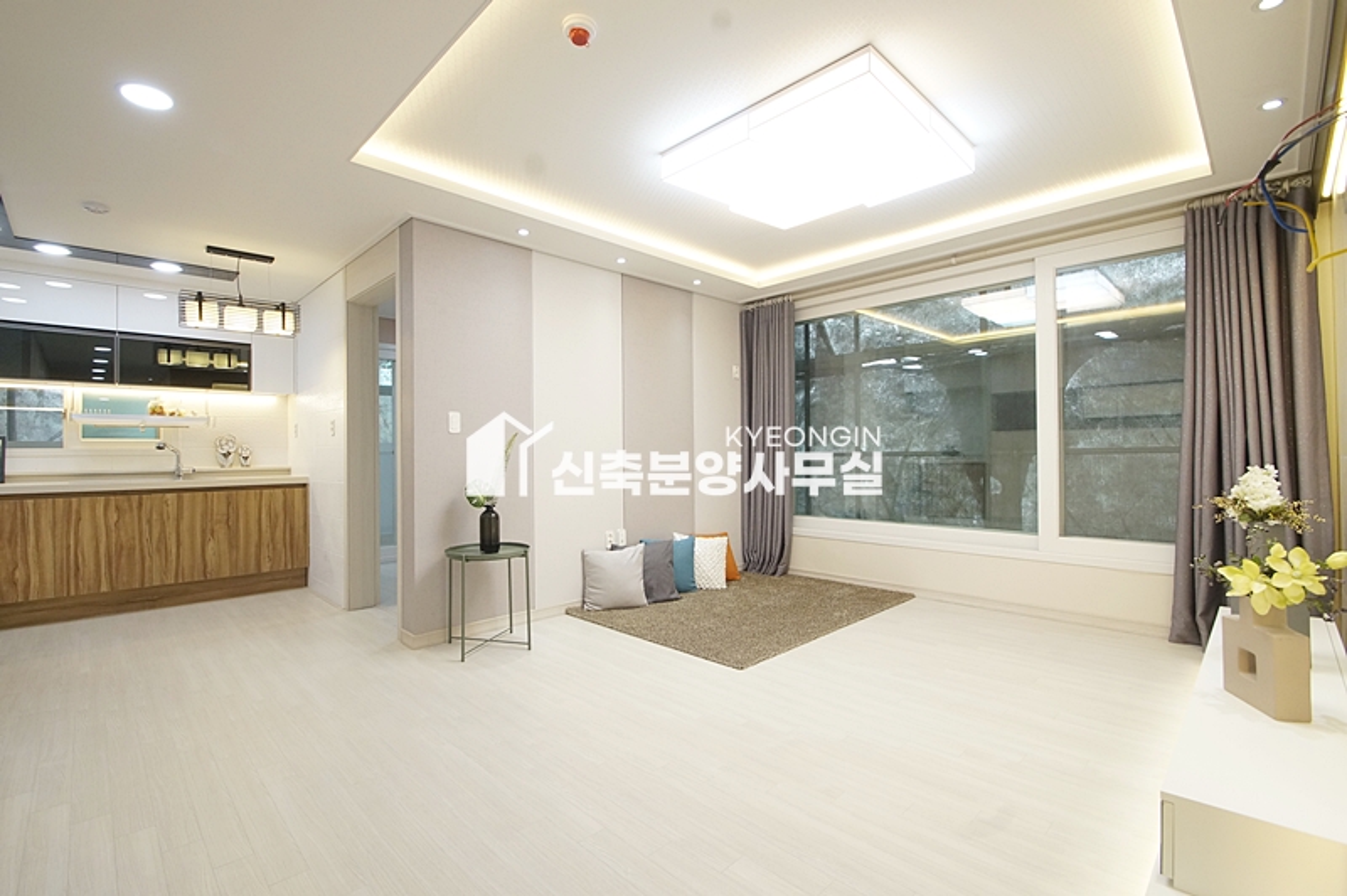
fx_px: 561
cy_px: 448
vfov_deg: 77.2
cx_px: 674
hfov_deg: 100.4
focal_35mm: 15
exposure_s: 1/30
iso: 800
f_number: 9
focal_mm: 10
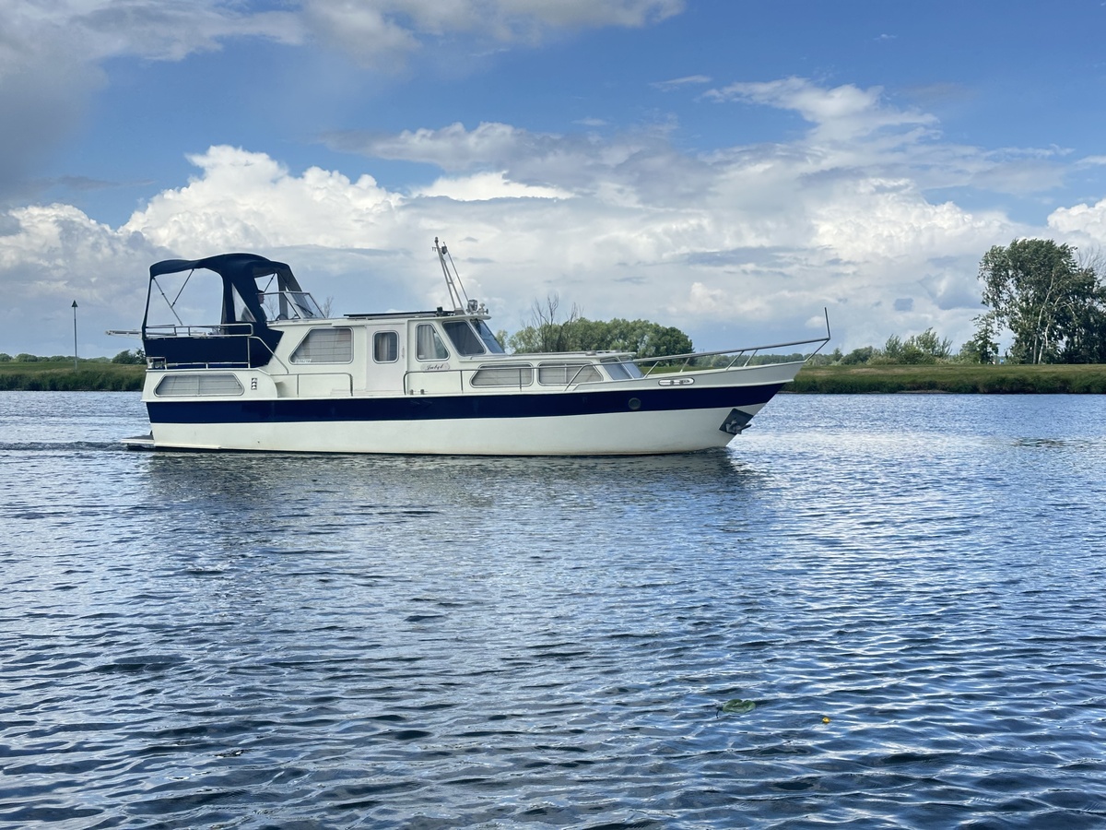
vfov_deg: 30.3
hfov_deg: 39.7
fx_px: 1534
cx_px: 553
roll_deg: +0.4
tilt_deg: -2.0
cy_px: 415
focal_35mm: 48
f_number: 1.78
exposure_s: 1/1992
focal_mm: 6.86
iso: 64
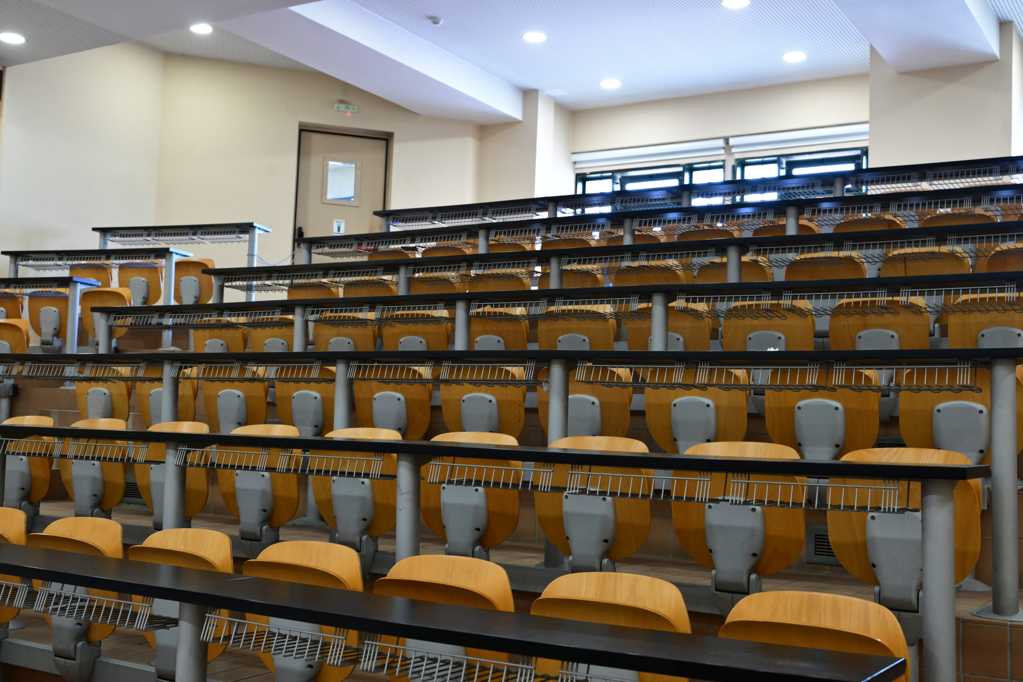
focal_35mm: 41
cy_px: 341
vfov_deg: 32.6
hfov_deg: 47.4
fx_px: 1165
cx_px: 512
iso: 1600
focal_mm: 41
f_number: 5.6
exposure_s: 1/60
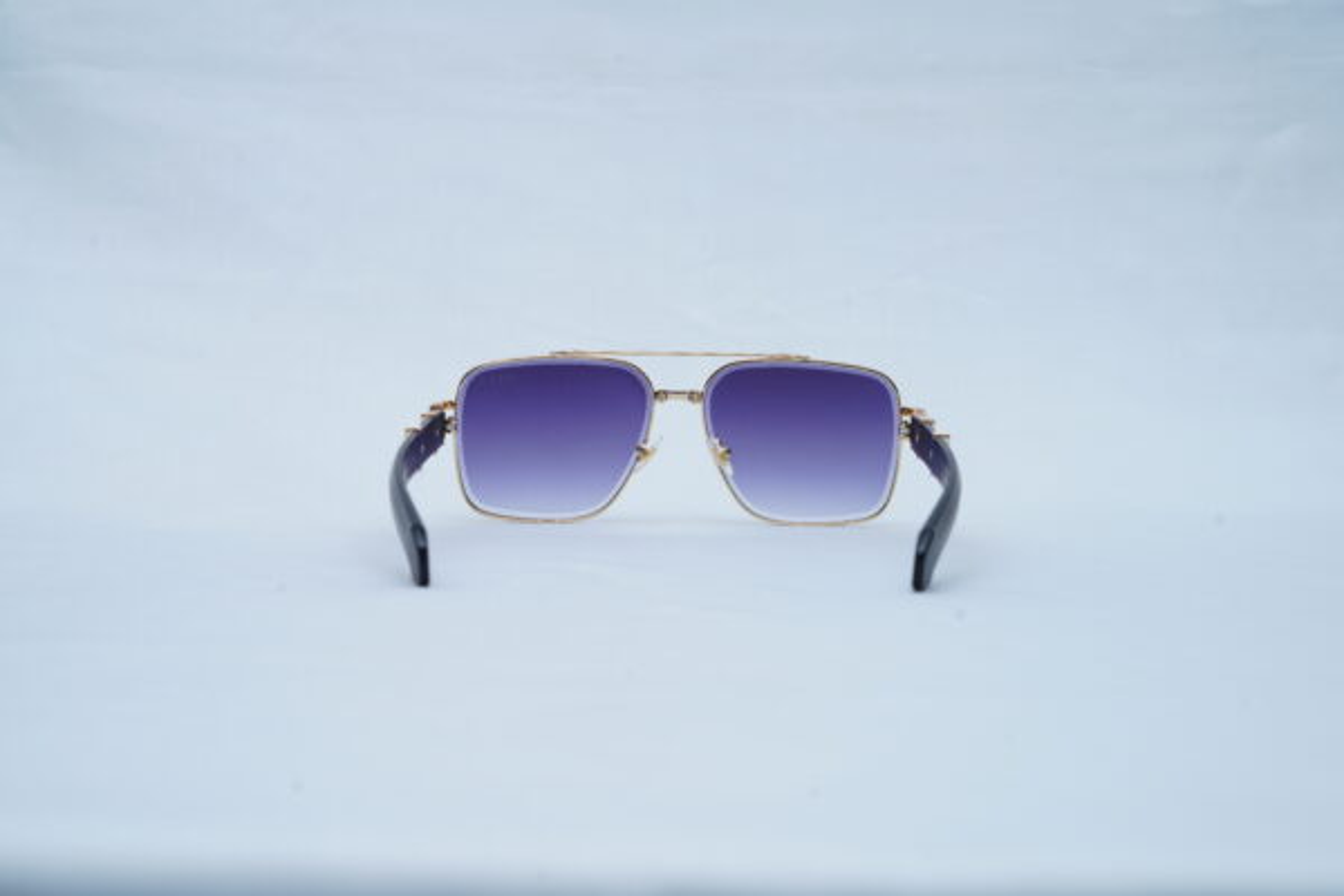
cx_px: 672
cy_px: 448
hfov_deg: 39.6
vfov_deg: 27.0
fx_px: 1867
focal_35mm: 50
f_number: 9
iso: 125
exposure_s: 1/160
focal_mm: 50
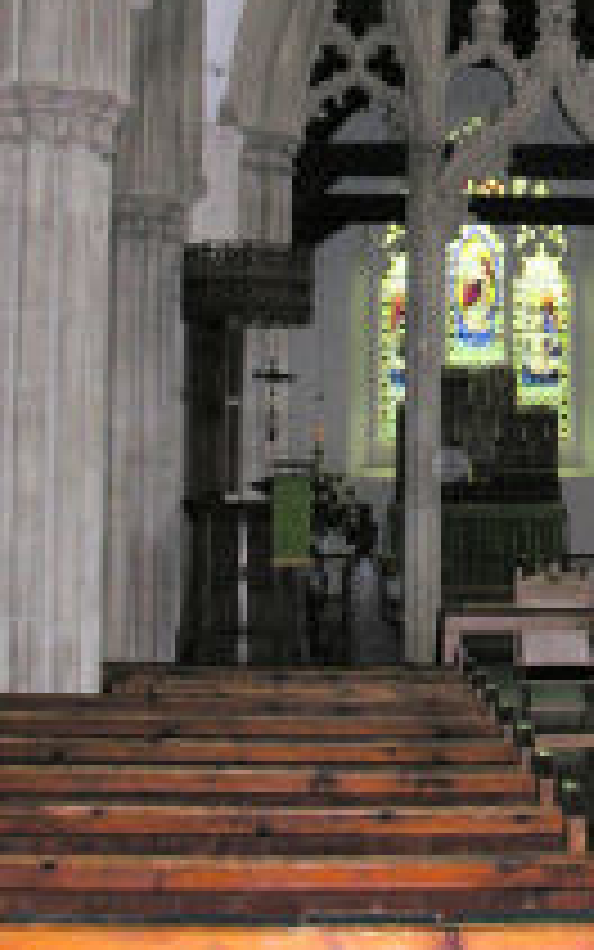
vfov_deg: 25.1
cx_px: 524
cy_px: 180
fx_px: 2097
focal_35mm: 81
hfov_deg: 15.9
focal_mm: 8.9
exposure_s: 1/60.1
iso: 197
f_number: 2.8
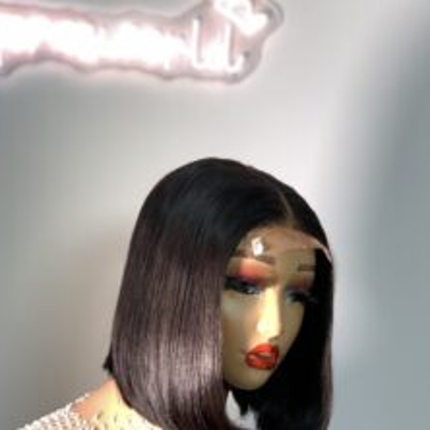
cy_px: 229
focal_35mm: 83
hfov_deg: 20.8
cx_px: 267
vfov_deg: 20.9
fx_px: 1166
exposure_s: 1/122
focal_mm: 6
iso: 100
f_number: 2.4
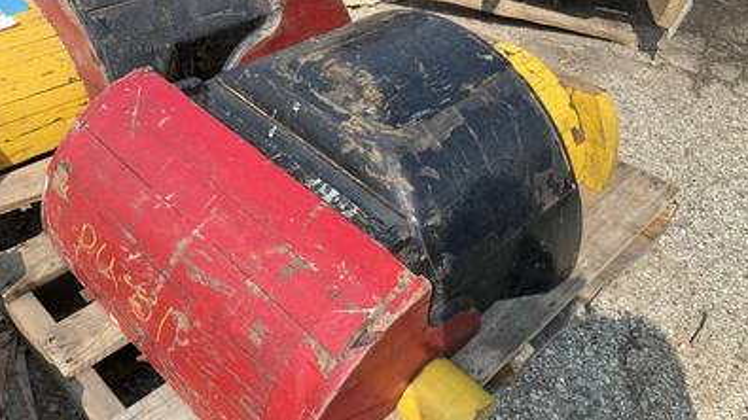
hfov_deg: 61.0
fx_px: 635
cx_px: 377
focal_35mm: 32
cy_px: 219
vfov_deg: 36.6
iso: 25
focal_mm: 3
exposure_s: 1/1076
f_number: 1.8
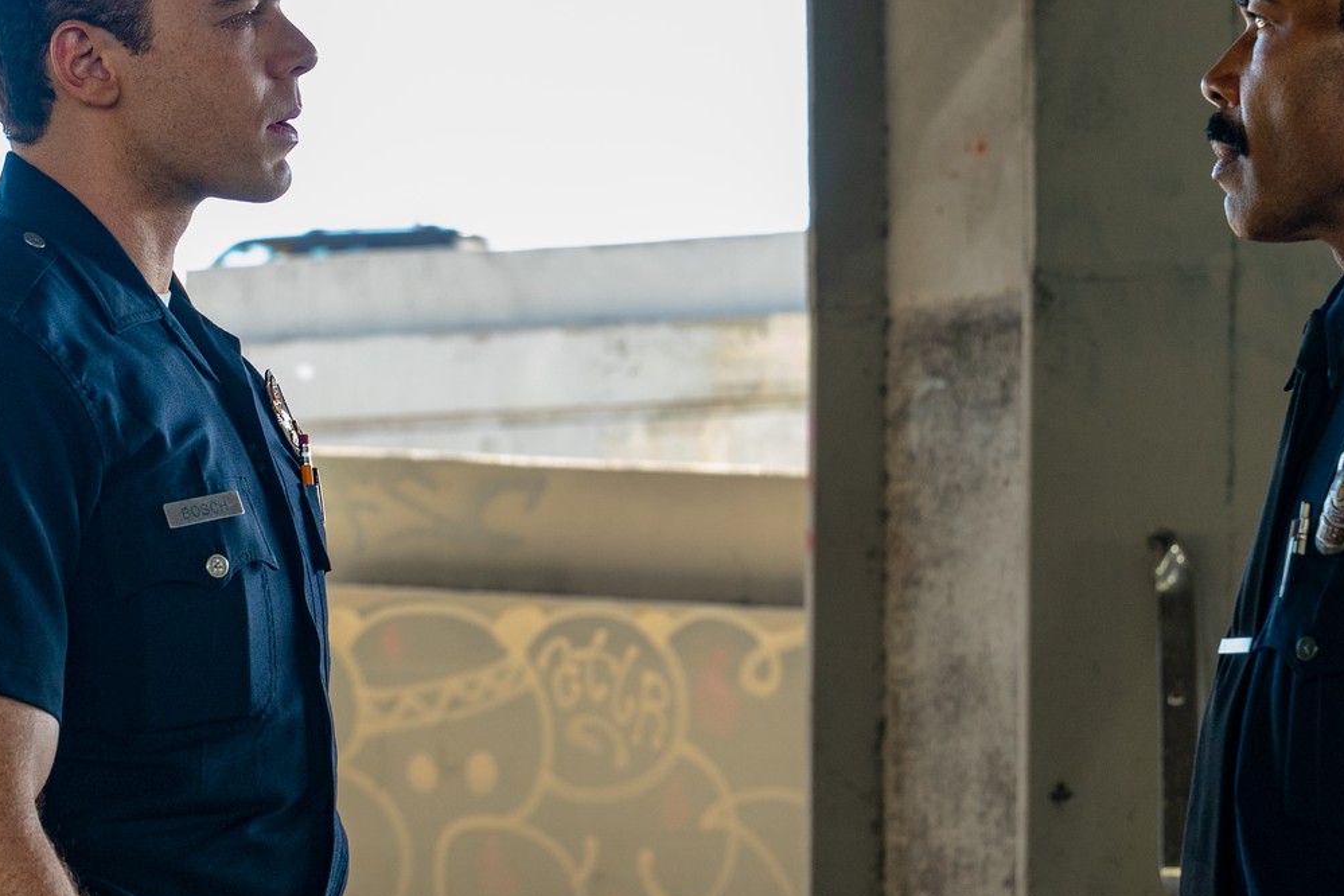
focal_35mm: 123
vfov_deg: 11.1
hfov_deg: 16.7
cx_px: 661
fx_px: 4592
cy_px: 494
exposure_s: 1/250
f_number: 5.6
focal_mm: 64
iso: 1600
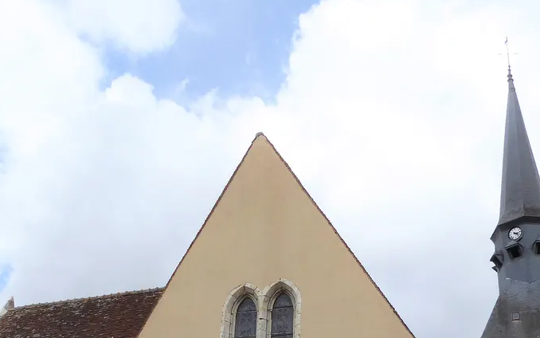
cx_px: 299
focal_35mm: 50
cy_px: 366
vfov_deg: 24.2
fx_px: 736
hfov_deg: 40.2
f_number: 3.3
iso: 80
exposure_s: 1/1000
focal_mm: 4.3
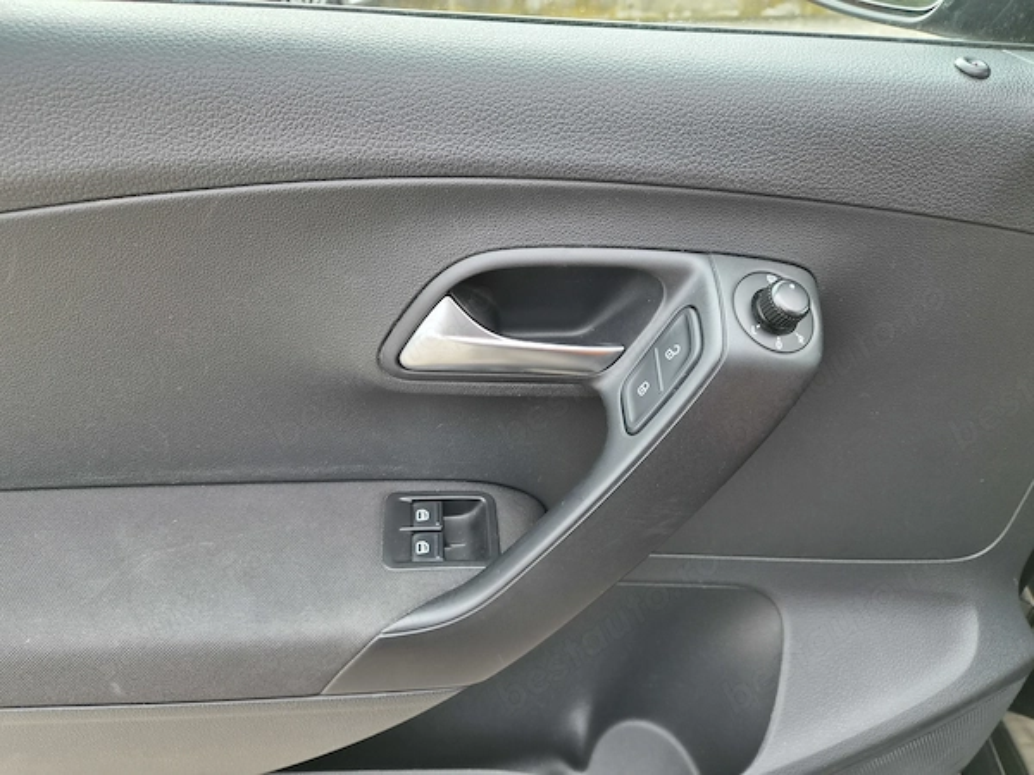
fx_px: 687
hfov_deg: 73.9
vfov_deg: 58.9
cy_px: 388
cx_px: 517
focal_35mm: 23
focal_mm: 5.4
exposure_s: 1/180
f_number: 1.8
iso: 80
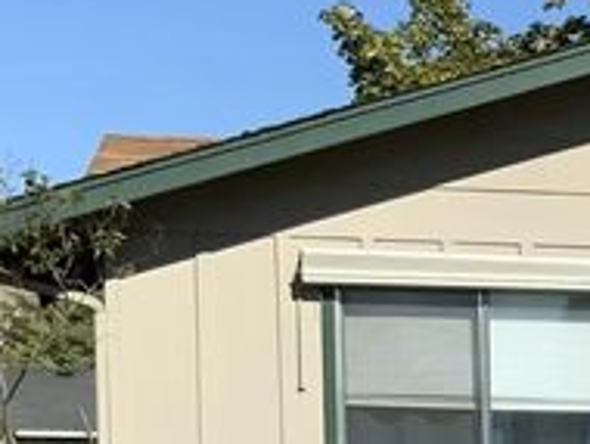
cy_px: 702
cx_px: 1115
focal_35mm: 156
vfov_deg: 9.2
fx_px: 2662
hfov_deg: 11.6
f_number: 1.8
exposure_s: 1/2320
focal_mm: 3
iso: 16
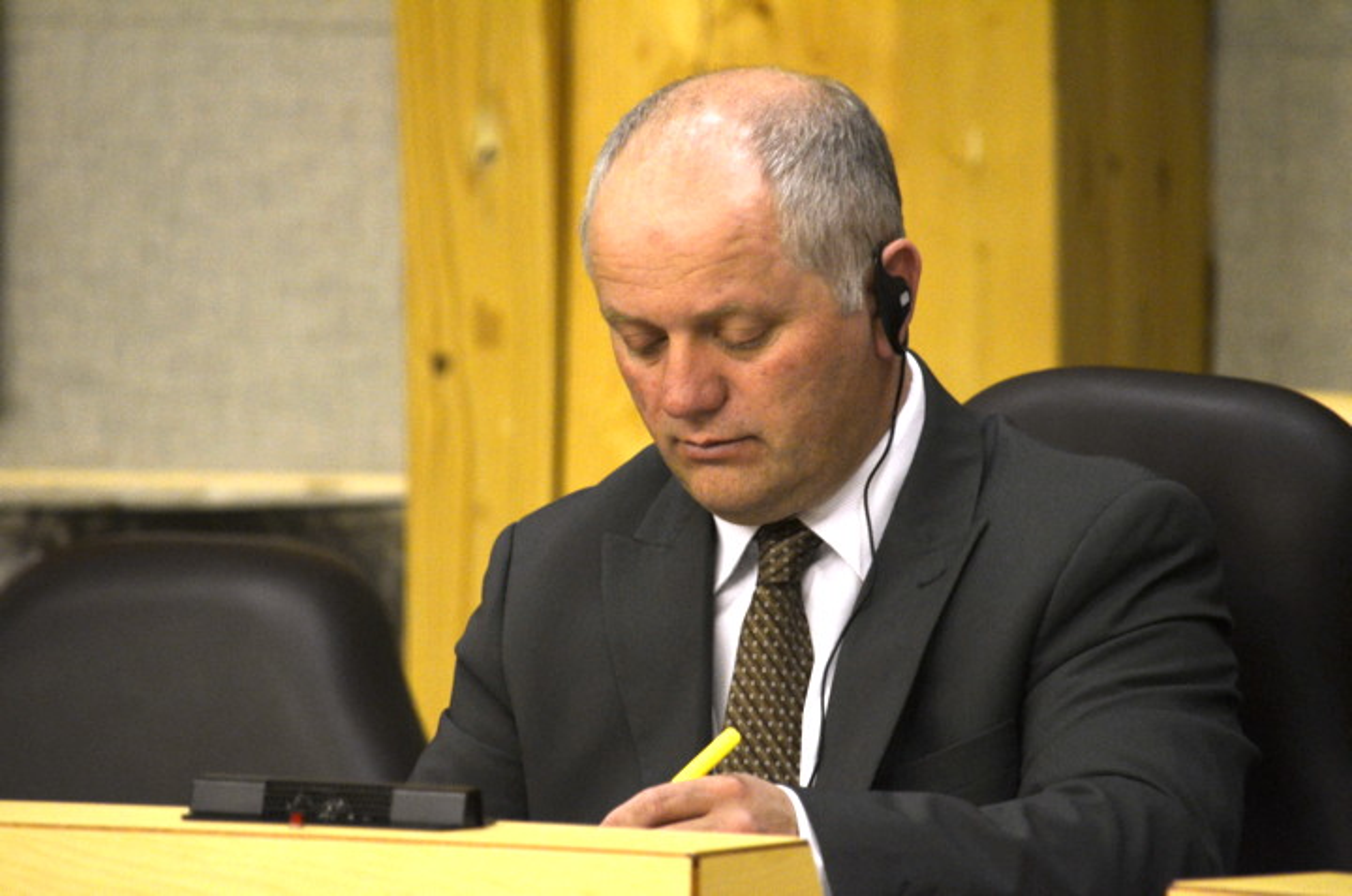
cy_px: 448
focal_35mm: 450
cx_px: 676
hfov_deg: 4.6
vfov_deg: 3.0
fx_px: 16866
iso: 1250
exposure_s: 1/80
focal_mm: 300
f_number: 6.3
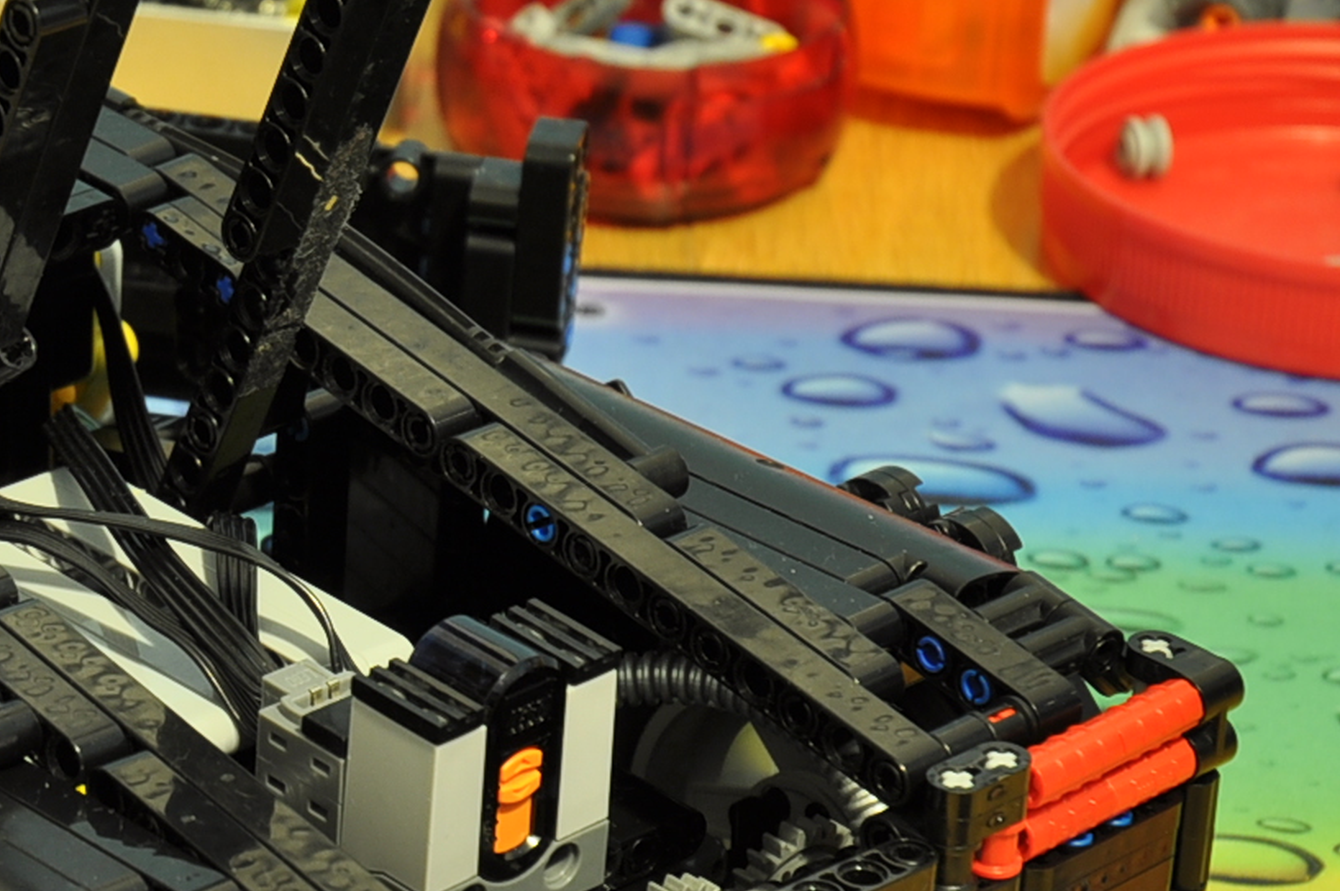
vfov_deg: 7.6
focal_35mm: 181
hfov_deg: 11.2
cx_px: -182
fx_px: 6730
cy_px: 592
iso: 200
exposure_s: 2
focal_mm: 46
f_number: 7.1
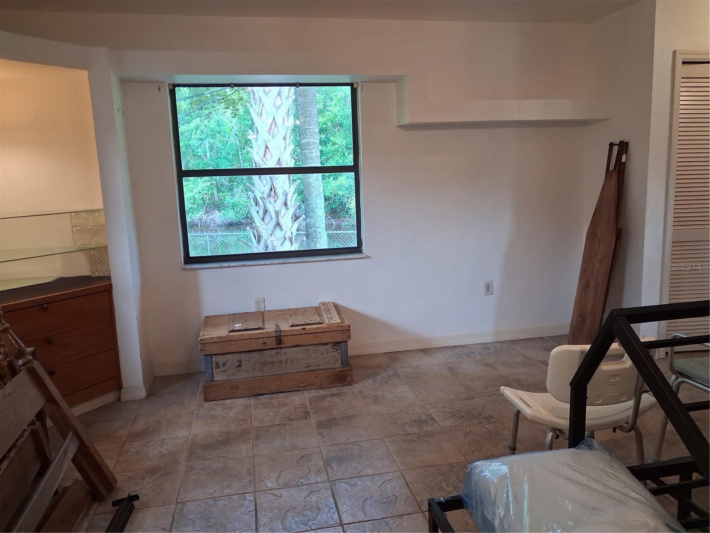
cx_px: 355
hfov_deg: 65.3
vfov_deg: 51.4
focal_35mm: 27
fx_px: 554
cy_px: 266
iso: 400
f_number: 1.8
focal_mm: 4
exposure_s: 1/120
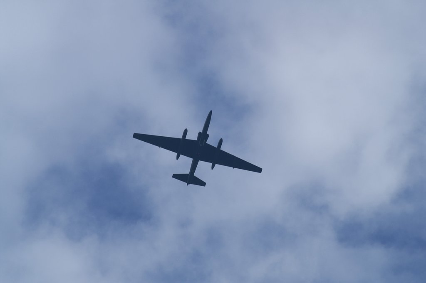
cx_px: 213
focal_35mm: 450
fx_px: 5321
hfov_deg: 4.6
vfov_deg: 3.1
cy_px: 142
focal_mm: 300
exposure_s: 1/250
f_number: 14
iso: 100
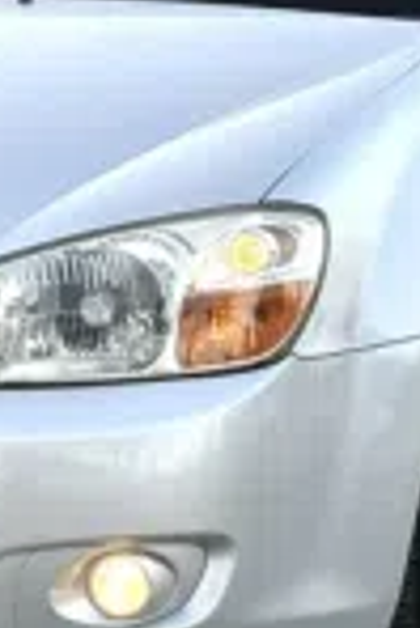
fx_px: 3771
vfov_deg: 9.5
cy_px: 110
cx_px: 89
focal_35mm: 216
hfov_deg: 6.4
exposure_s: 1/215
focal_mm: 6.76
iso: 80
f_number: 1.78
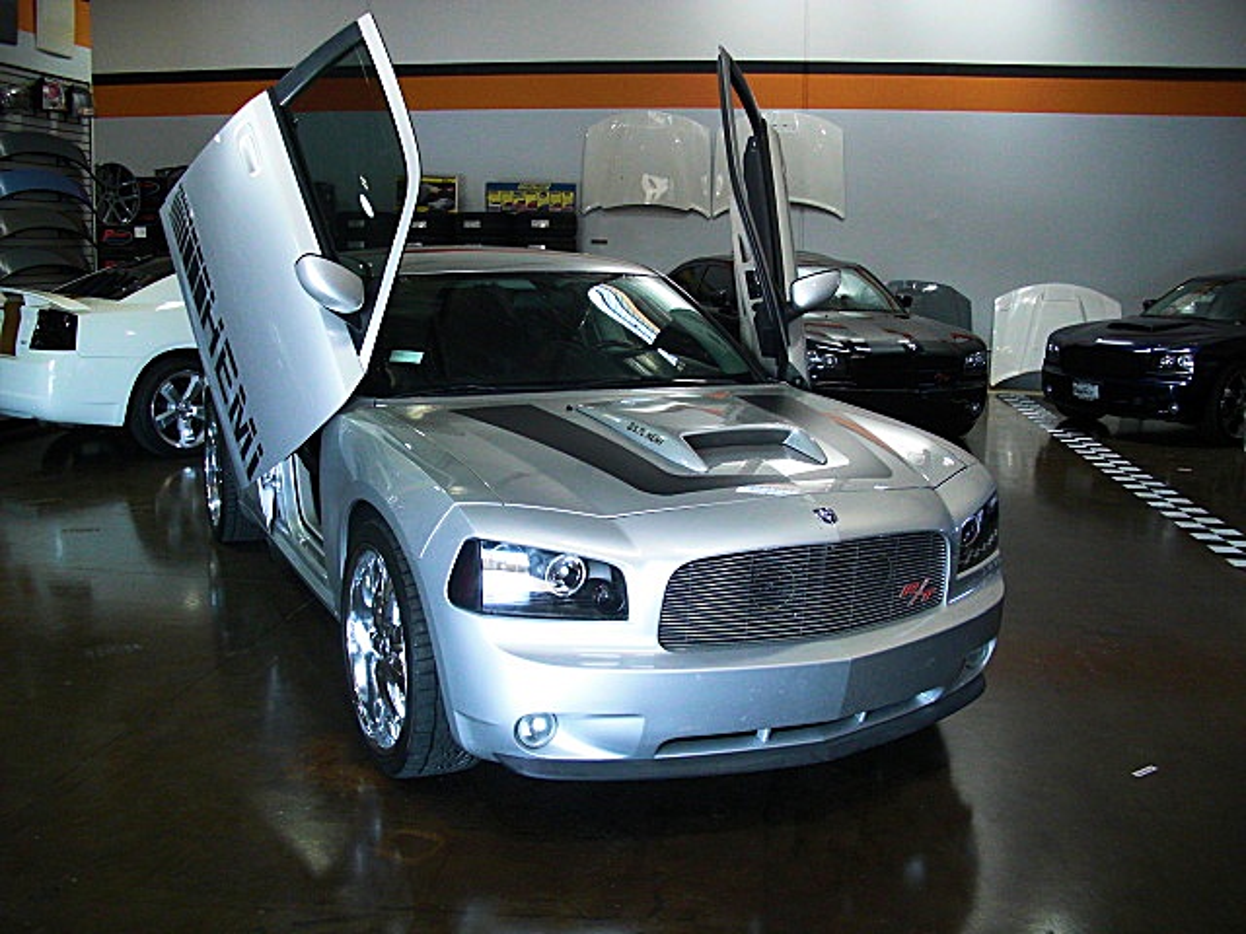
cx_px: 623
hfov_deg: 51.4
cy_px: 467
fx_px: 1296
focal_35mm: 36
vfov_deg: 39.7
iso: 200
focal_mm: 6.3
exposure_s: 1/80
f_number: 2.8
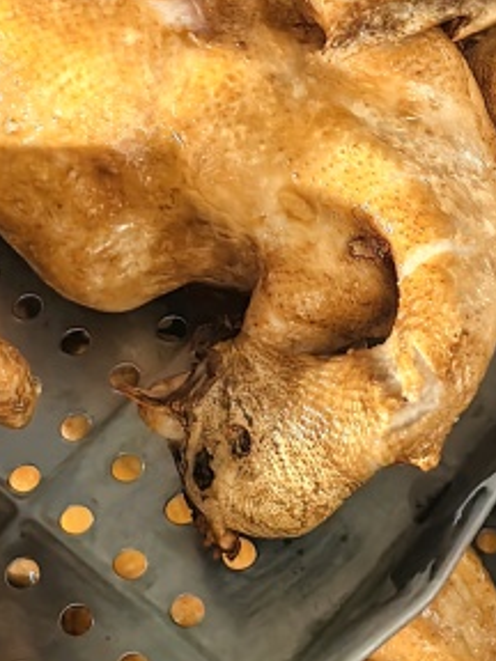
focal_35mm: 100
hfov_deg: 14.7
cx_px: 103
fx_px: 1910
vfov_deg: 18.4
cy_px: -169
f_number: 1.4
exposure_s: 1/33.3
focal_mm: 5.75
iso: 250
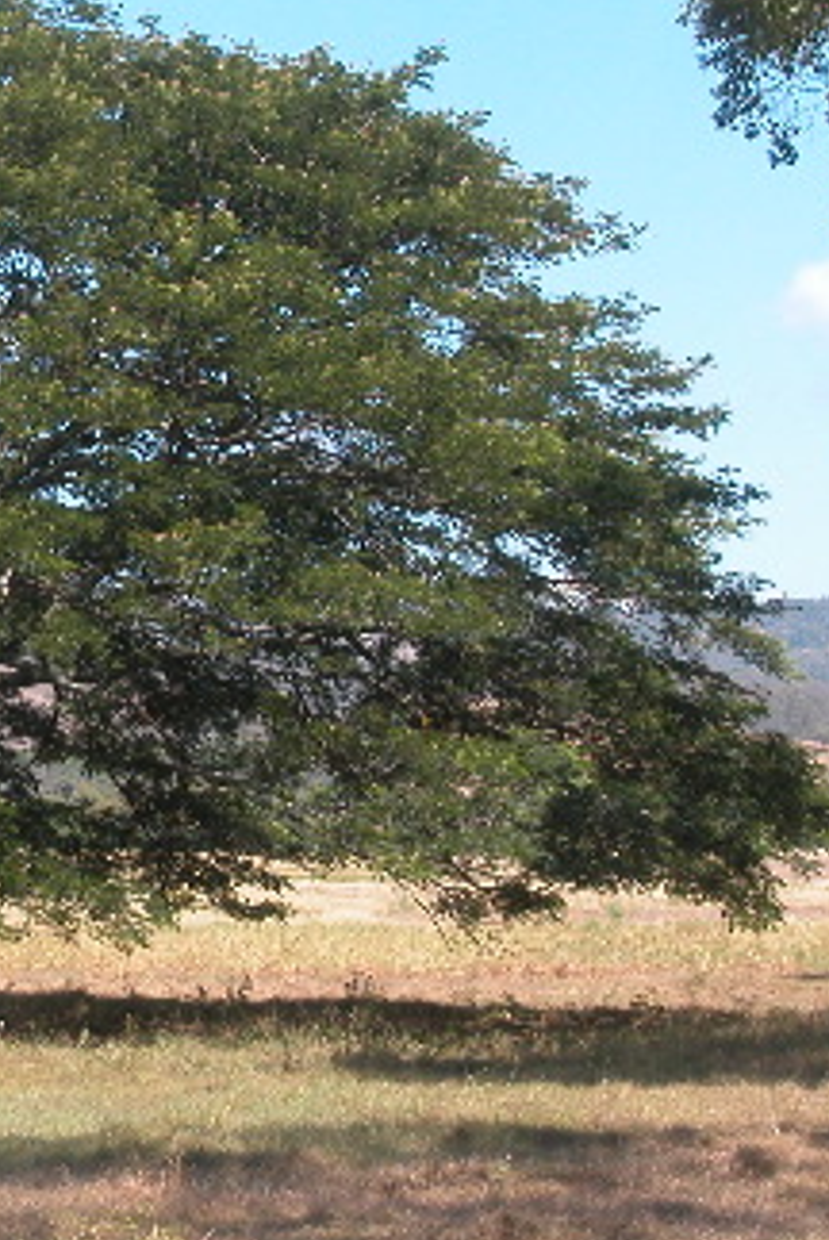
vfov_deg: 14.4
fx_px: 4894
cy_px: 557
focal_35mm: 142
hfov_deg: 9.5
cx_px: -169
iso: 100
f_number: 5.3
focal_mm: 17.5
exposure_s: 1/341
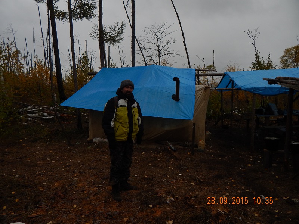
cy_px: 112
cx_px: 150
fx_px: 190
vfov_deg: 61.1
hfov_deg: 76.4
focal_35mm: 22
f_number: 6
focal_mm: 4
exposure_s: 1/640
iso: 125
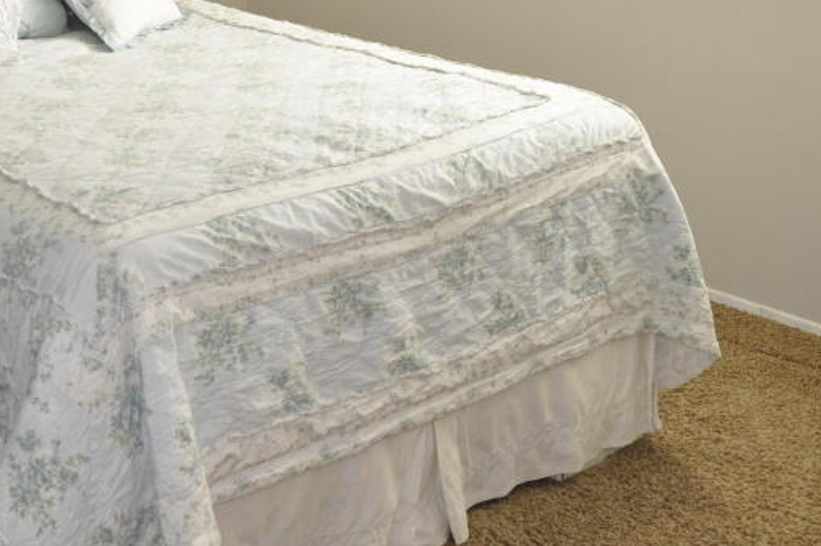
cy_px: -44
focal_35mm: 60
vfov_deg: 21.5
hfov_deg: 31.8
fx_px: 1367
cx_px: 84
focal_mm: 18
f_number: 3.5
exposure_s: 1/60
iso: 400
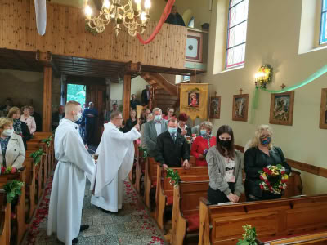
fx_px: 227
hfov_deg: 71.6
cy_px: 122
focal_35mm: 24
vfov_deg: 56.8
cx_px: 164
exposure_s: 1/25
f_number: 1.9
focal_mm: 3.94
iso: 320
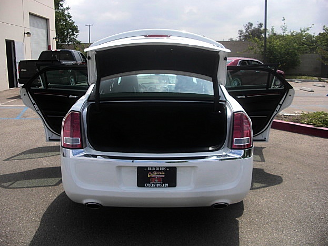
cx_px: 164
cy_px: 120
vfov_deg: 38.7
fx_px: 351
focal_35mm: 37
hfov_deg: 50.1
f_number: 2.8
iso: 50
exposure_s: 1/800
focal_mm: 6.3
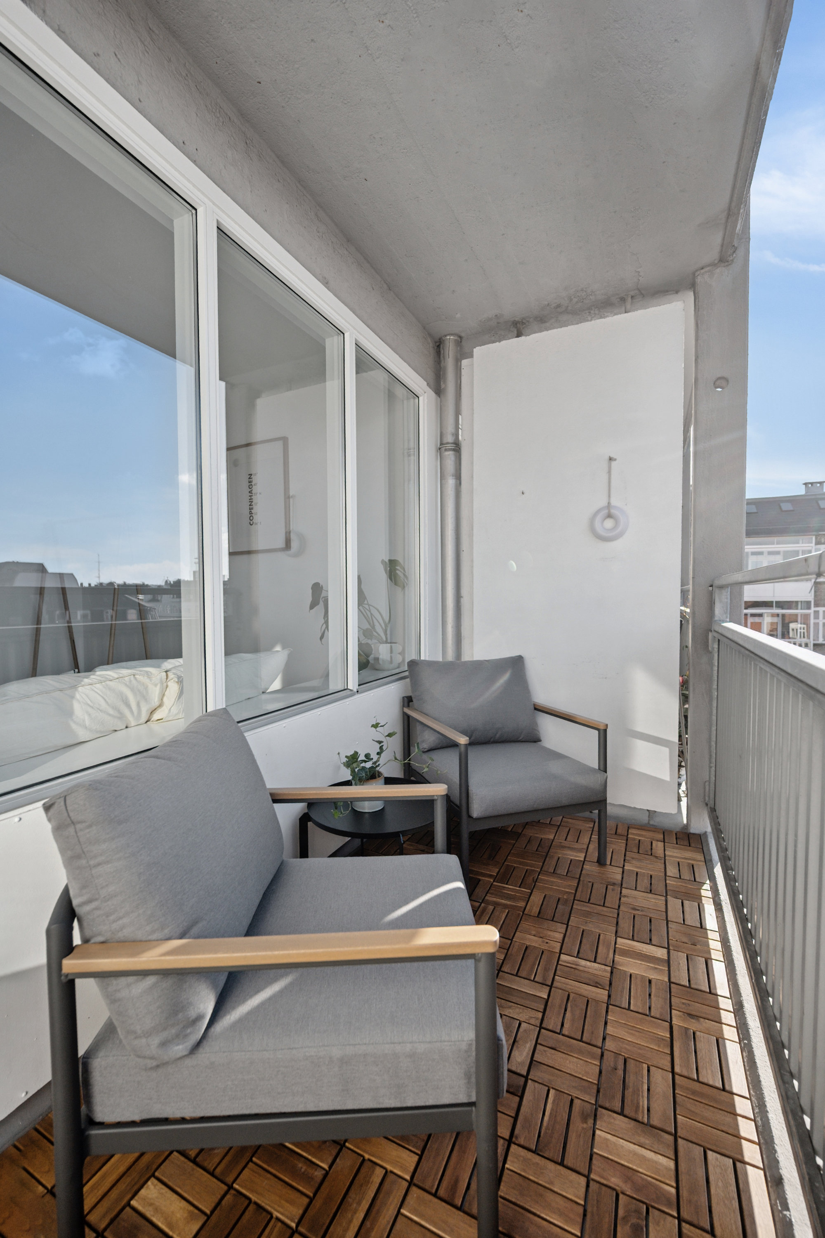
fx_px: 481
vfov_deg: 104.3
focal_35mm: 14
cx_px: 412
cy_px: 619
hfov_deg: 81.2
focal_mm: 14
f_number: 4
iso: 400
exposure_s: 1/800
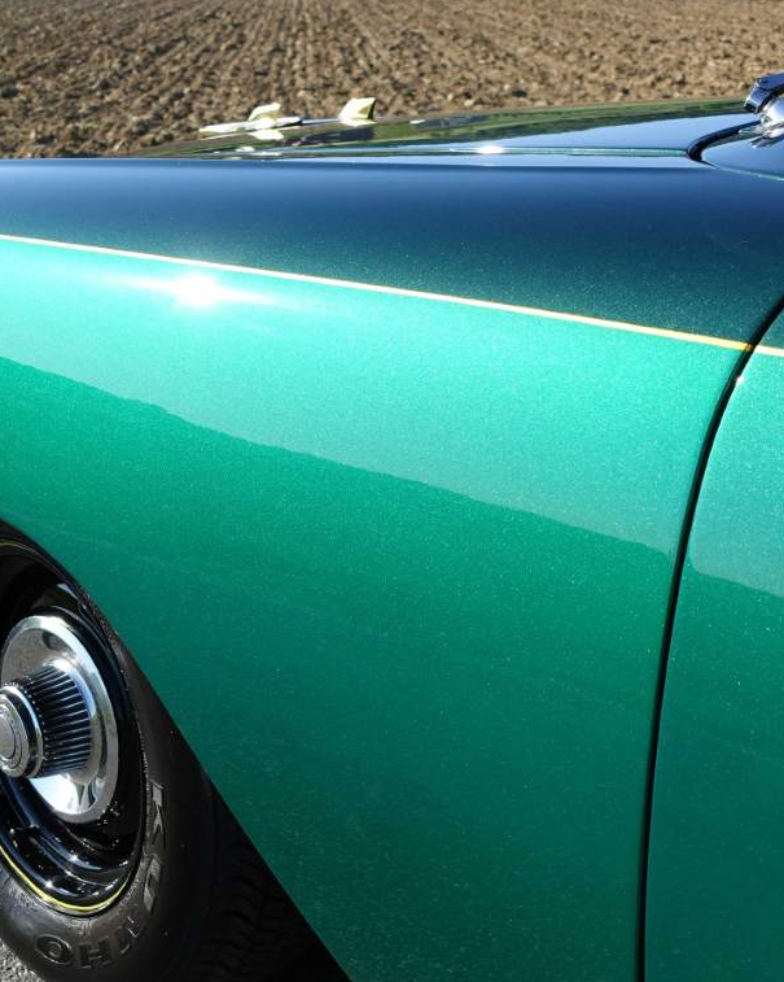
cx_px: 180
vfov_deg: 37.4
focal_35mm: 50
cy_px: 492
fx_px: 1451
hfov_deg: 29.7
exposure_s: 1/640
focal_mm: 12.99
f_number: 4
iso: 125
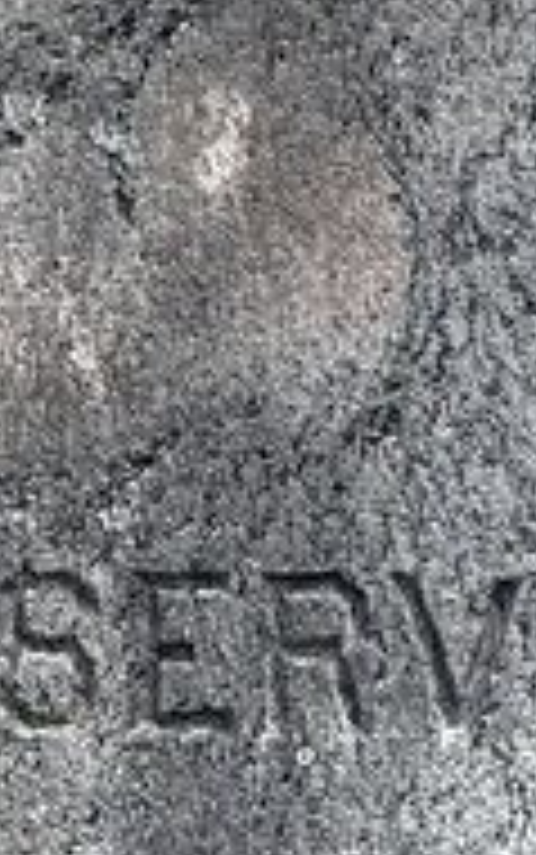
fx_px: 12485
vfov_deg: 3.9
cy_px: 108
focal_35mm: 535
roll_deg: -1.6
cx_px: 1153
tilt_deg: -5.1
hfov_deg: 2.4
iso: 64
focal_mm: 15.66
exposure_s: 1/414
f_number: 2.8
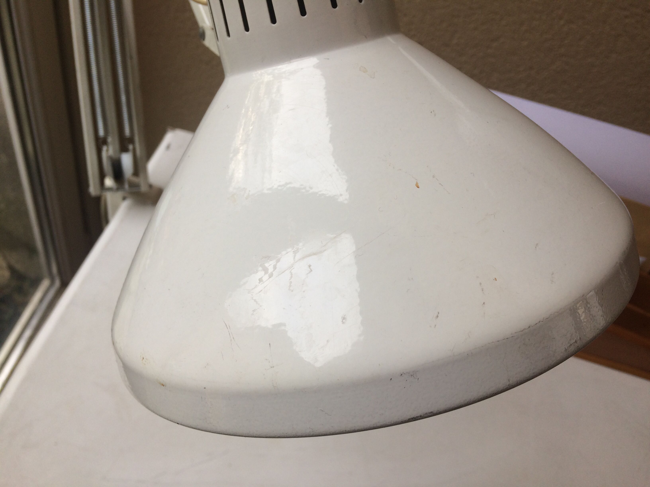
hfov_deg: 61.7
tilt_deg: -46.0
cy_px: 244
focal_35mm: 29
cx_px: 325
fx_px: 545
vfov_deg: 48.2
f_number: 2.2
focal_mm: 4.15
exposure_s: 1/50
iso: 32
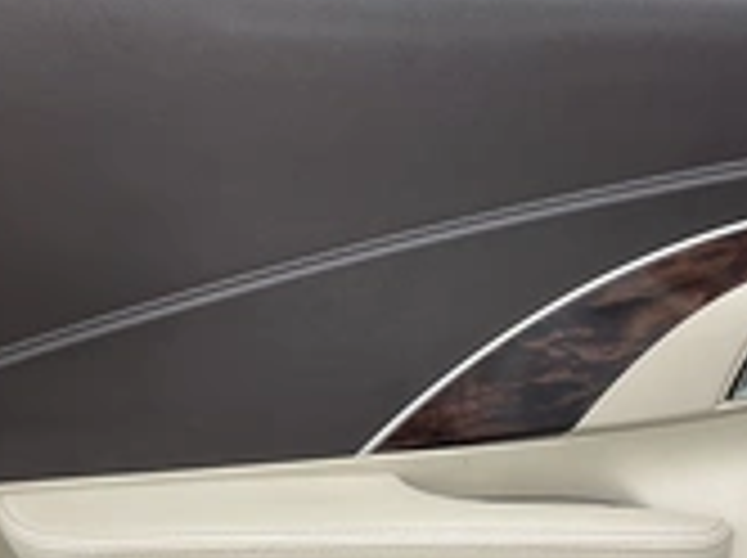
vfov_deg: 20.9
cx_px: 328
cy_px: 387
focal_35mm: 70
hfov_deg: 27.8
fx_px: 1508
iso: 16
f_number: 1.8
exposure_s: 1/135
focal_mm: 3
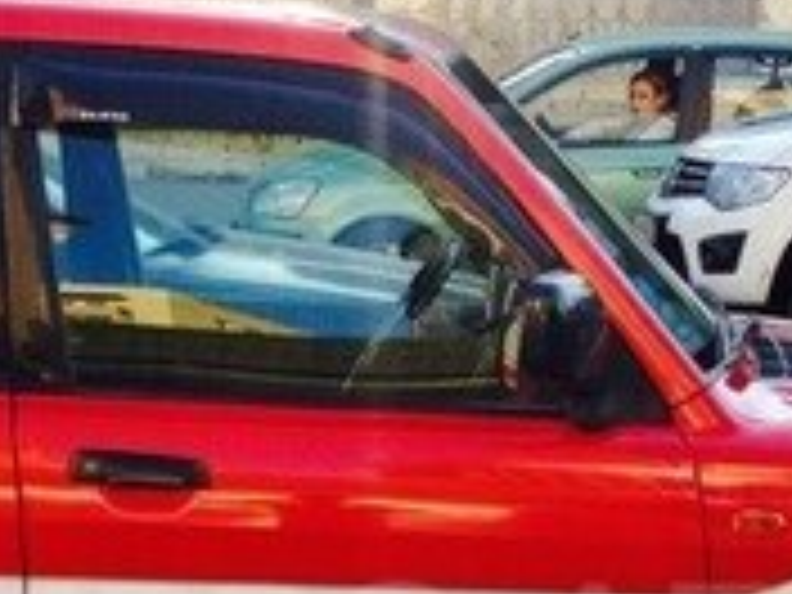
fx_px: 2997
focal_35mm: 131
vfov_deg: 11.2
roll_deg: -1.0
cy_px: 650
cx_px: 310
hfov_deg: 15.0
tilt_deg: -16.2
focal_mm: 4.28
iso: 50
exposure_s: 1/349
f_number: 2.4
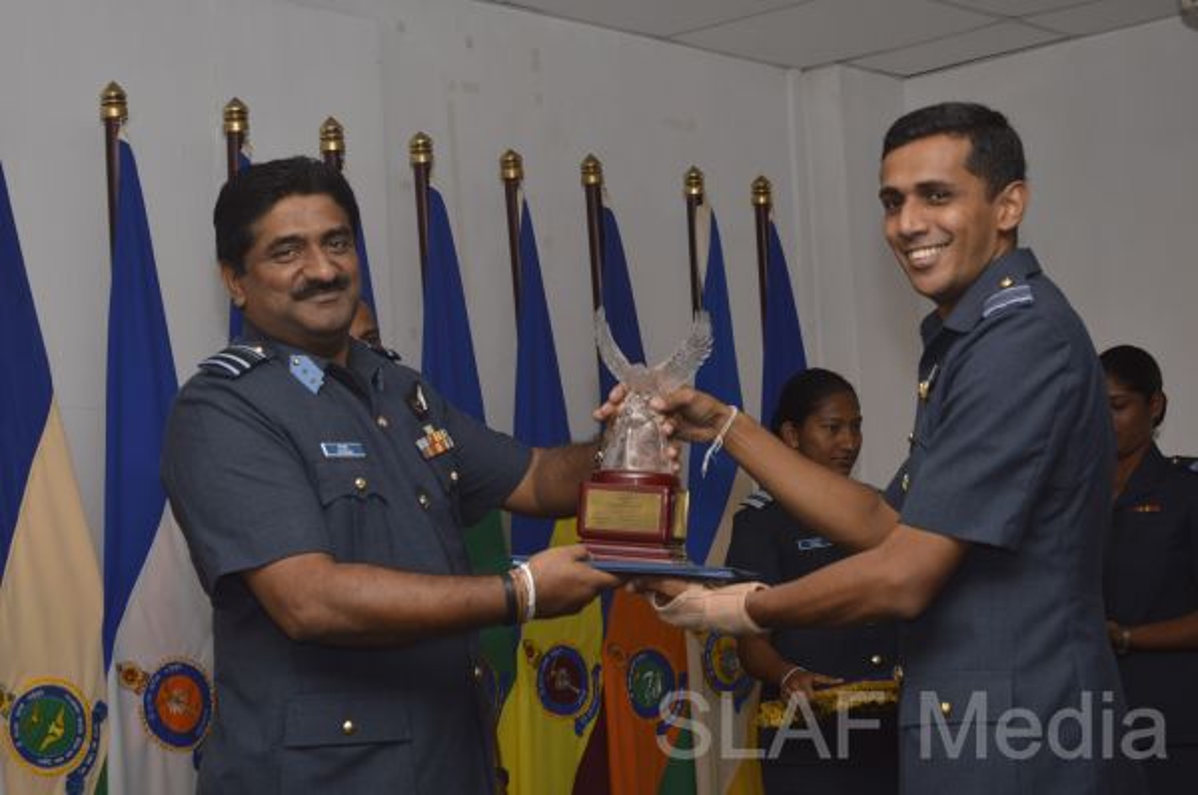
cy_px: 398
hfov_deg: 28.1
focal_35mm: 72
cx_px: 599
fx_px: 2392
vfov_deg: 18.9
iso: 200
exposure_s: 1/160
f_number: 7.1
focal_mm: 48
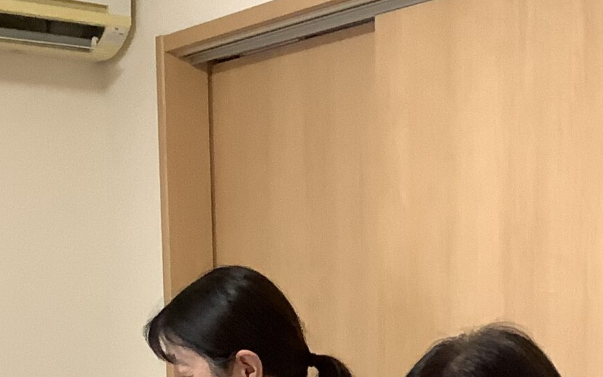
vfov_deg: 12.6
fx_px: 1578
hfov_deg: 20.8
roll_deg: -1.8
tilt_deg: -9.8
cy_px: 636
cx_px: 619
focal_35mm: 96
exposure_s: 1/60
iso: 200
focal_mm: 3.3
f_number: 2.4
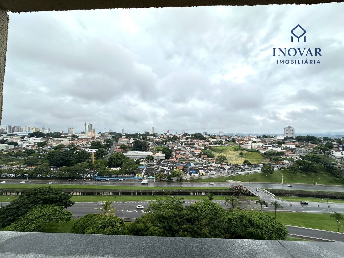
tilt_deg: +3.4
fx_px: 139
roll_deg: +0.2
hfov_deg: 102.1
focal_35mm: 14
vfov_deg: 85.7
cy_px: 129
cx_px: 172
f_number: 2.2
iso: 50
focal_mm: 2.22
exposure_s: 1/903
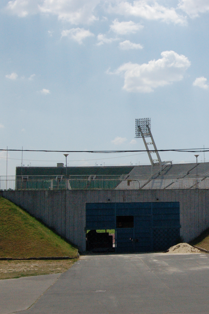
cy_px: 157
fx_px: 514
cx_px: 208
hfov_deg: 22.1
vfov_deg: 33.9
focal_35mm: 59
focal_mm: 26
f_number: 18
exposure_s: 1/1250
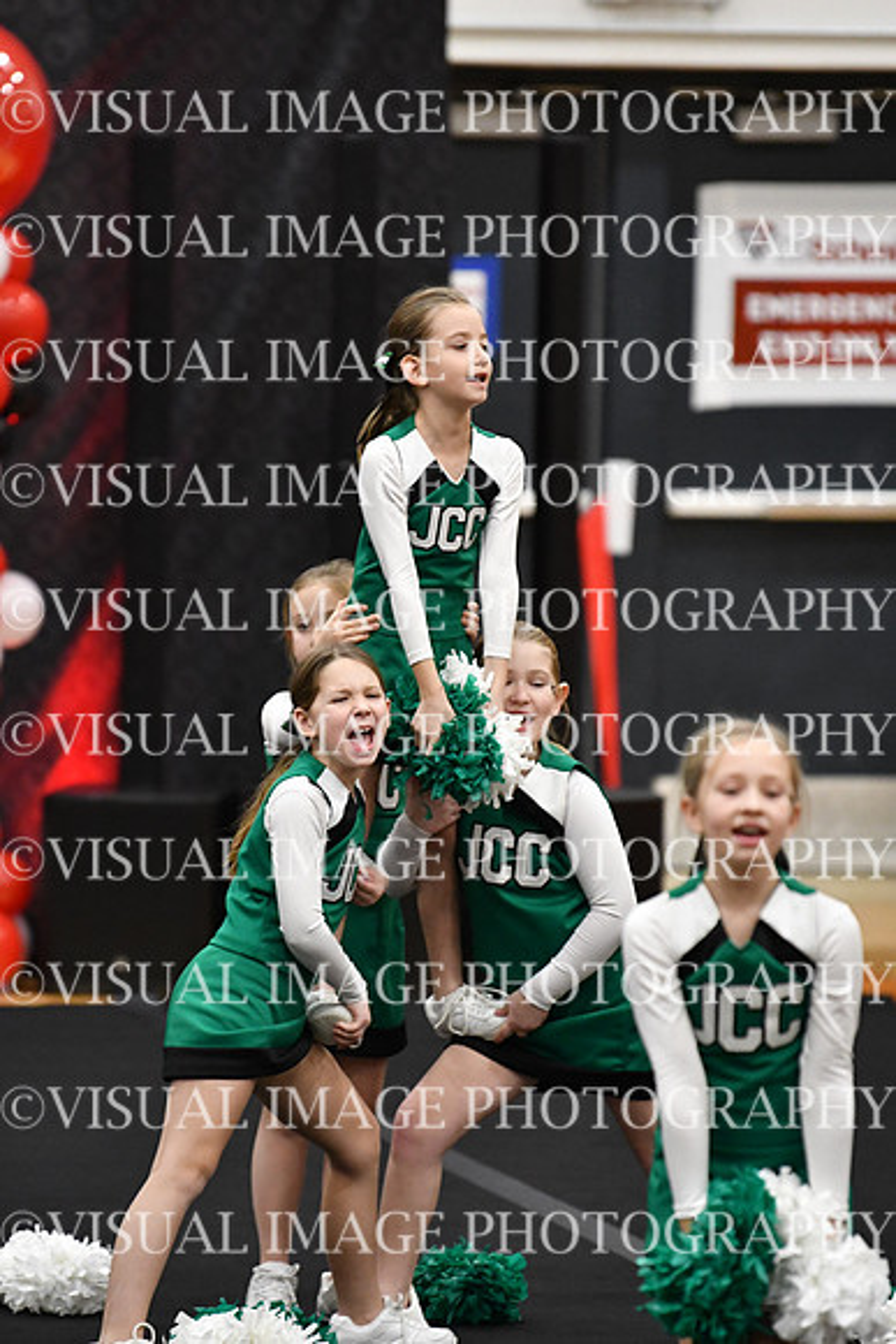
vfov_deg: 7.2
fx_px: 10633
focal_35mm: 285
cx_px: 448
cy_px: 672
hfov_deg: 4.8
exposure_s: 1/800
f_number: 2.8
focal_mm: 190
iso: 4000
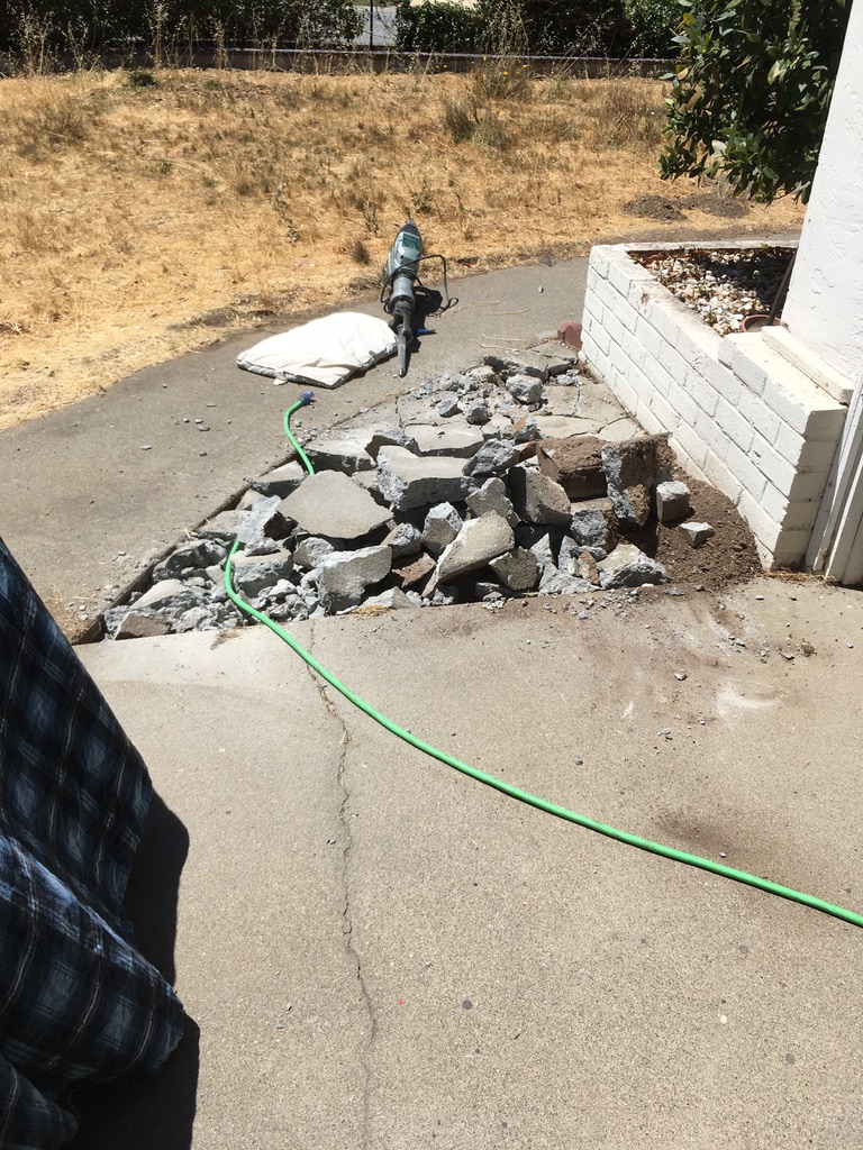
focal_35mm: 29
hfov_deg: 48.2
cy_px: 575
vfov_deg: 61.7
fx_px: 964
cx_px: 432
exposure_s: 1/2481
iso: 25
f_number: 2.2
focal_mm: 4.15
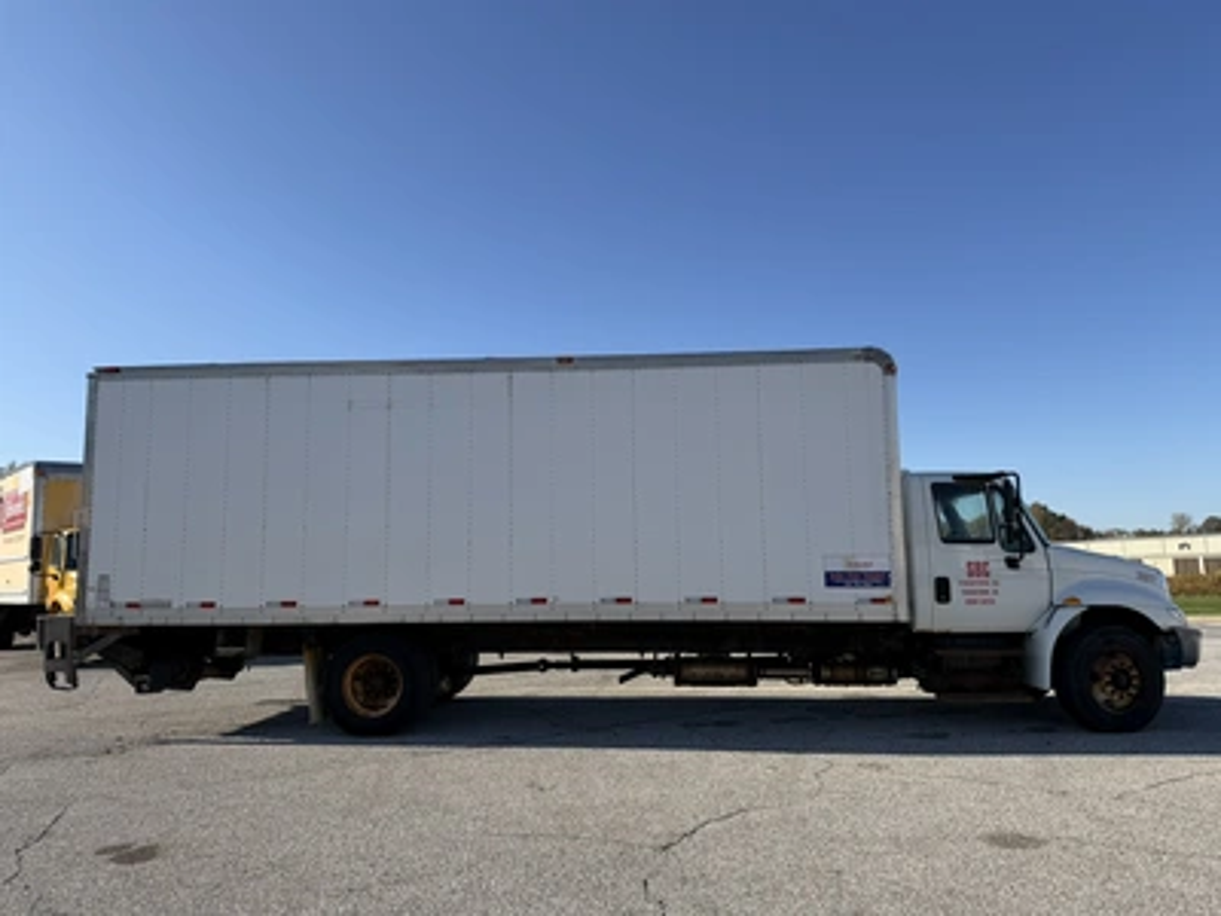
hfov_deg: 71.6
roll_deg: +1.3
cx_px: 610
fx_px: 847
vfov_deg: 56.8
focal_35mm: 24
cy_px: 458
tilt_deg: +8.3
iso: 80
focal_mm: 6.76
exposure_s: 1/4405
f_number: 1.78
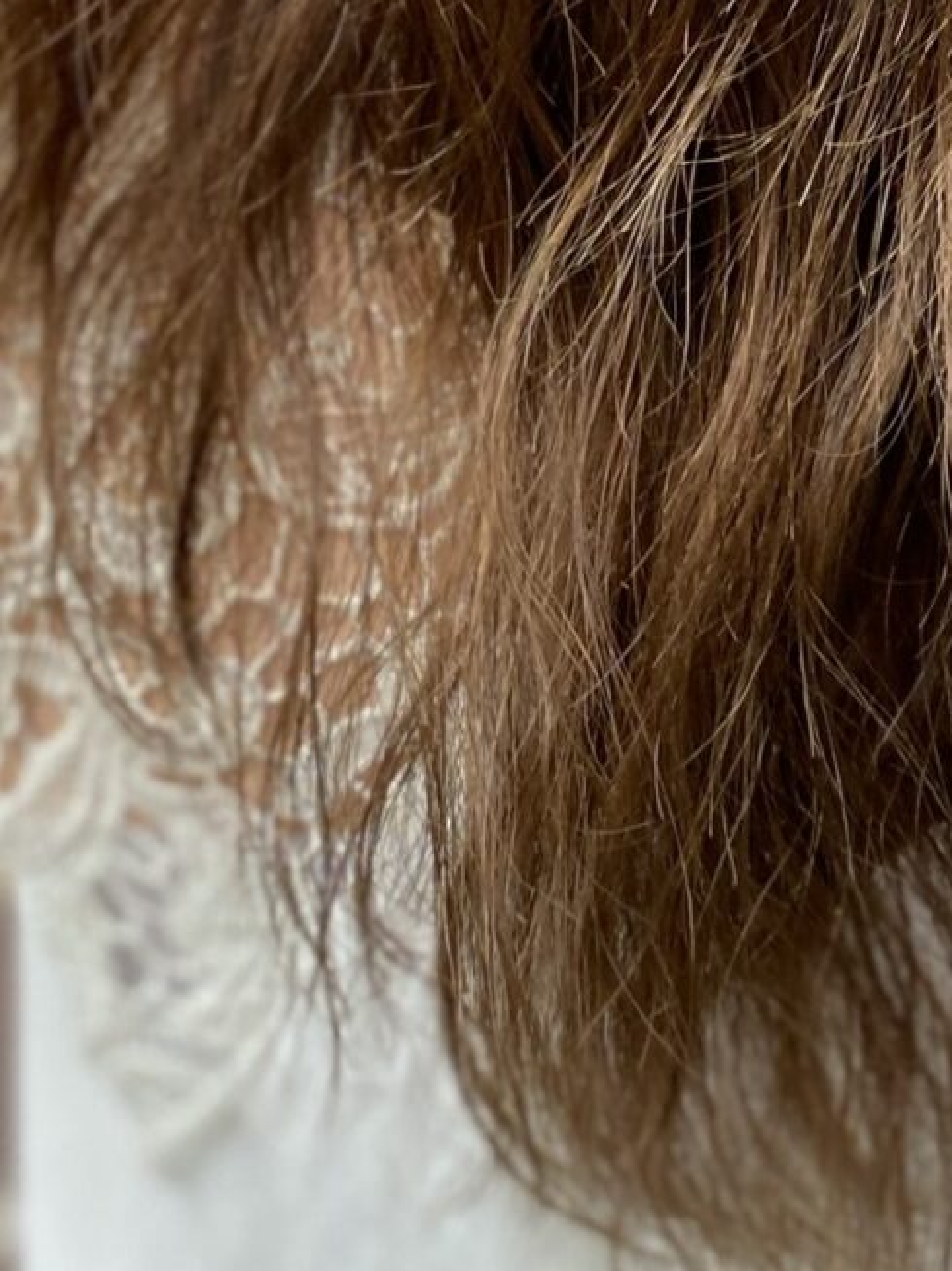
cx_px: 1028
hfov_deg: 14.2
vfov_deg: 17.3
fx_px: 3744
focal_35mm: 102
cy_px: -640
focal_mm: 4.25
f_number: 1.8
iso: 125
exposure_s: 1/109
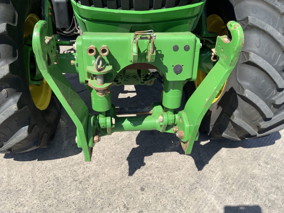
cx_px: 142
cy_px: 106
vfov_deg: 48.2
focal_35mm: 29
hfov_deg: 61.7
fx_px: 238
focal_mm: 3
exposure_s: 1/1121
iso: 16
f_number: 1.8
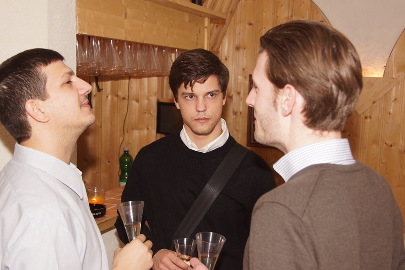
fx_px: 518
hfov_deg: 42.7
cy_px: 135
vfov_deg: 29.3
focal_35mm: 46
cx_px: 202
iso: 100
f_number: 4
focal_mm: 22
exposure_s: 1/60
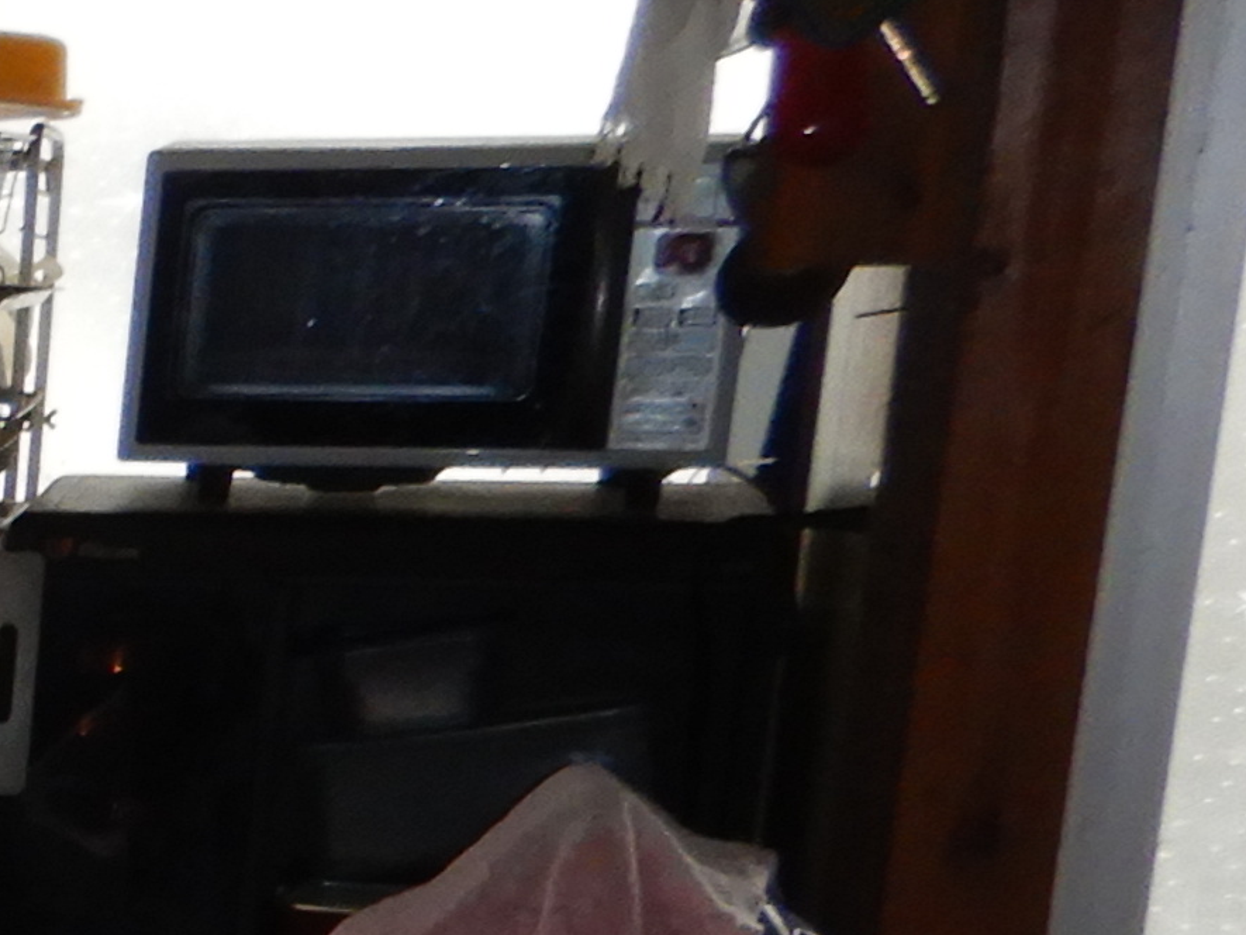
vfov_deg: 11.3
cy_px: 1446
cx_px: -1920
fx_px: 4500
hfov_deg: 12.0
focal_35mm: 125
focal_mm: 4.3
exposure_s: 1/30
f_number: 2.8
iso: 200
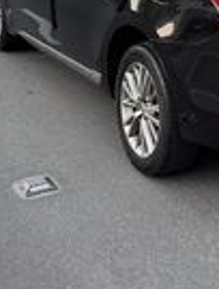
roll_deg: +0.5
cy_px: -85
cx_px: 239
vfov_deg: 21.7
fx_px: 680
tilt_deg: -2.8
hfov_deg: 17.7
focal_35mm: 81
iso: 200
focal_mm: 6.76
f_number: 1.78
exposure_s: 1/78
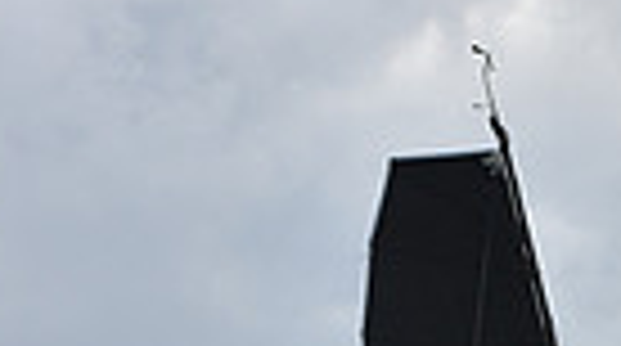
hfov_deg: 6.9
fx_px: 5078
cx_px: 803
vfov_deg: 3.8
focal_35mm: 309
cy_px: 1177
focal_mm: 70
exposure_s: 1/800
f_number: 7.1
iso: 250
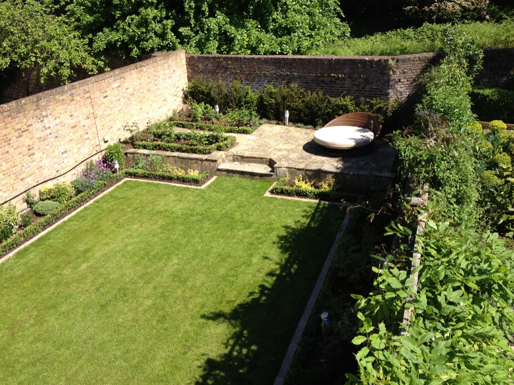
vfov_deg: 40.7
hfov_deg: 52.6
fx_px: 520
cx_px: 257
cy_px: 192
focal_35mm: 35
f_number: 2.4
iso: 64
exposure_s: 1/951
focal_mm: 4.28
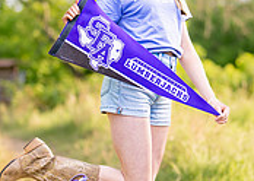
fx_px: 1463
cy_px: 102
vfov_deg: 7.1
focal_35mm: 203
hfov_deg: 9.9
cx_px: 150
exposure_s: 1/1250
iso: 200
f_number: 1.2
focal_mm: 50
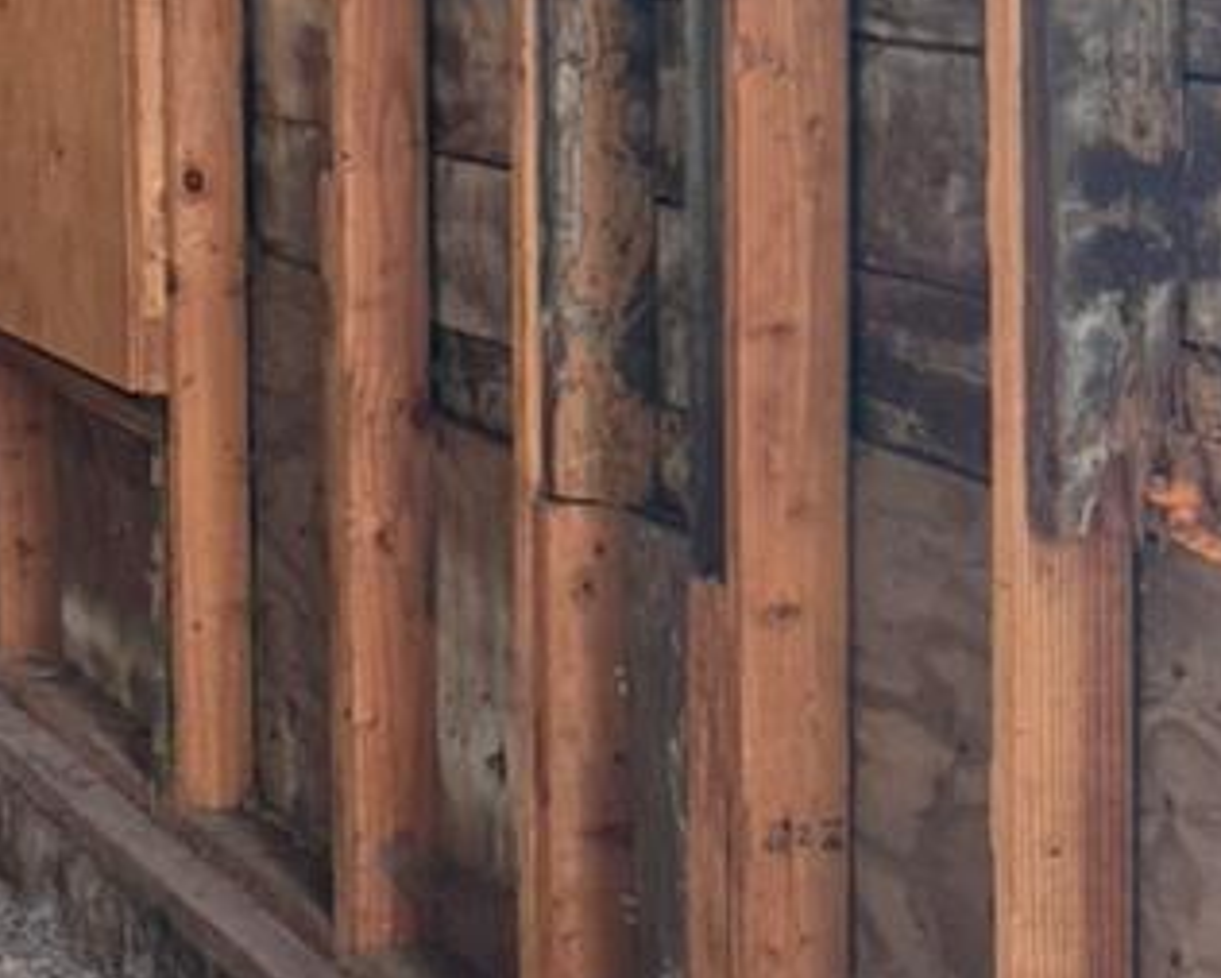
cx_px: -715
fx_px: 4121
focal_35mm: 114
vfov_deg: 13.5
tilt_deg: -4.0
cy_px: 274
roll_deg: +2.6
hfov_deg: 15.3
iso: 160
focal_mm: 6.76
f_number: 1.78
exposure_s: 1/120
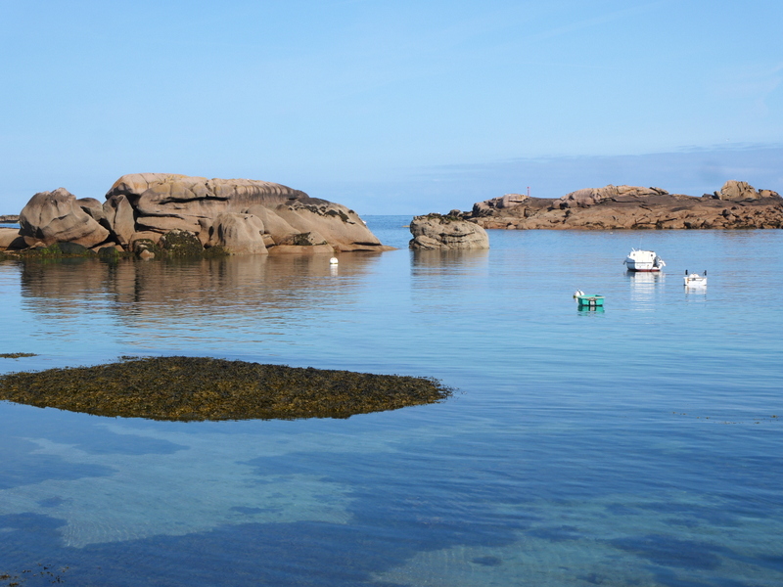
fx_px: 1357
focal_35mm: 60
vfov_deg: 24.4
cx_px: 392
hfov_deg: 32.2
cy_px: 294
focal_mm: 30
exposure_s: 1/320
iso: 200
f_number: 10
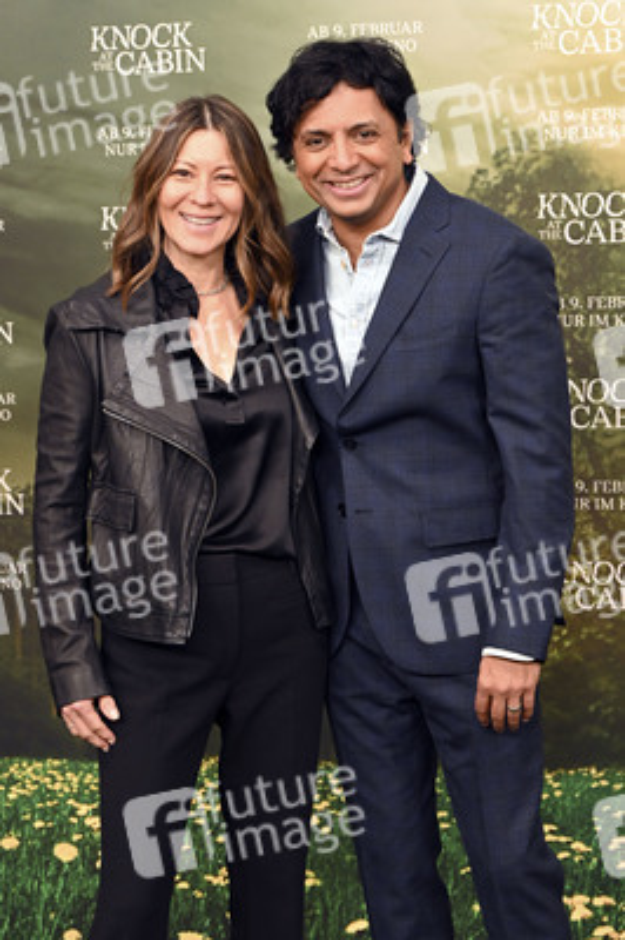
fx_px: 1852
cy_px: 470
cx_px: 312
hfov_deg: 19.2
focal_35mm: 71
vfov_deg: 28.5
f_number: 6
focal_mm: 71
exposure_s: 1/200
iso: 1600
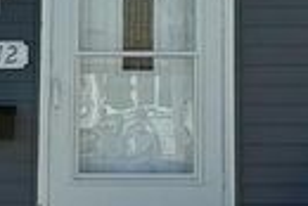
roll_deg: -1.0
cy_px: -130
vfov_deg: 6.9
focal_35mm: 196
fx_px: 1679
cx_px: 149
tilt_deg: +9.0
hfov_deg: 10.5
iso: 80
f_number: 1.78
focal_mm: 6.76
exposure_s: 1/3279
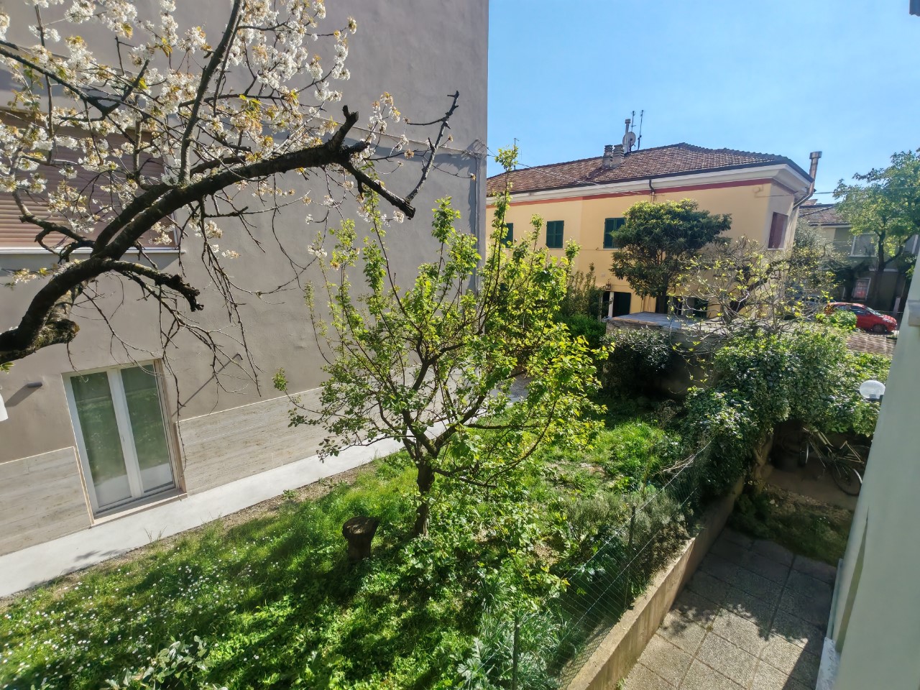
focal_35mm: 16
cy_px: 345
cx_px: 460
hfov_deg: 94.5
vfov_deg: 78.1
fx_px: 425
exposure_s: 1/1800
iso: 50
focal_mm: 1.96
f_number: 2.2
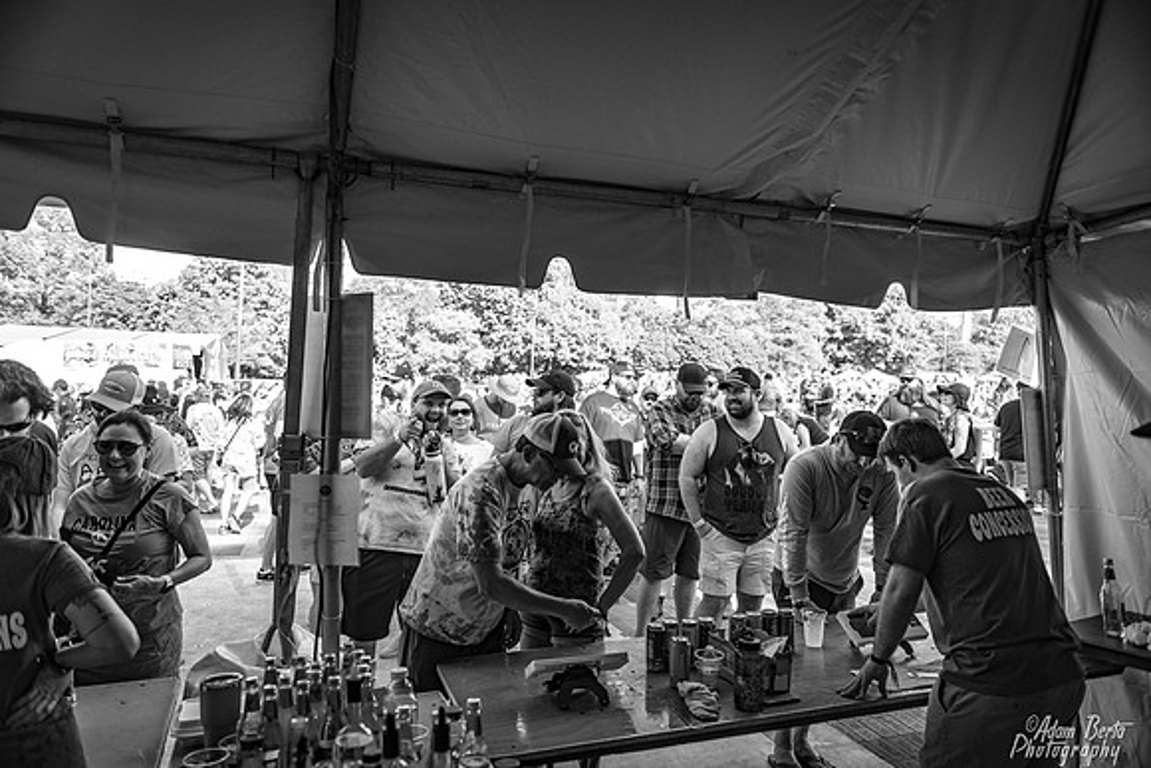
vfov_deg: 53.2
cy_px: 384
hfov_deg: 73.7
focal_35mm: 24
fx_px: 767
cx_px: 576
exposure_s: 1/400
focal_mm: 24
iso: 500
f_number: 2.8
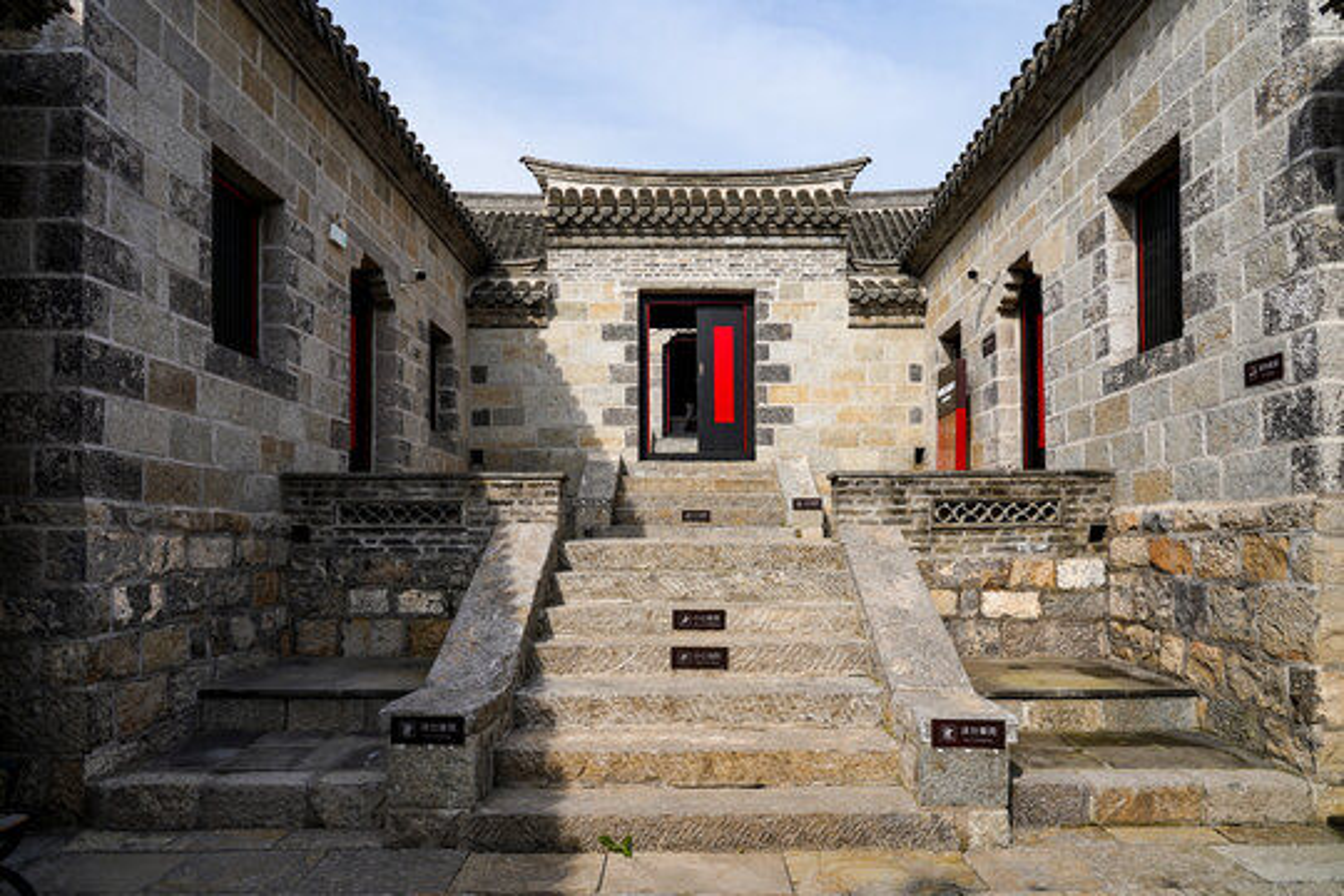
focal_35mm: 24
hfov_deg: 73.7
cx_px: 672
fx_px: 896
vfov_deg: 53.1
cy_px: 448
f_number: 5.6
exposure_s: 1/1000
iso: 125
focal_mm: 24
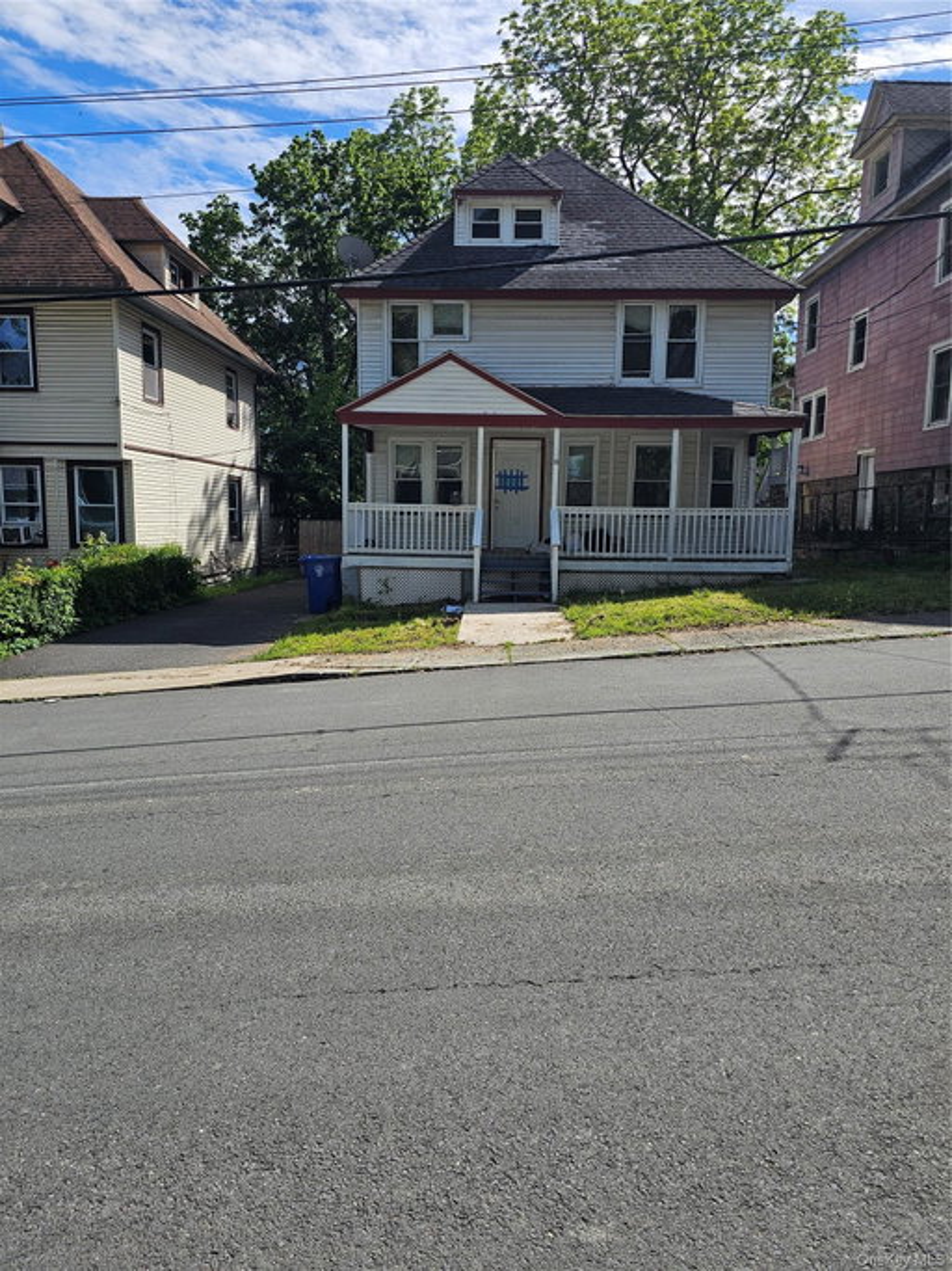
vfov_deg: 73.9
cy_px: 636
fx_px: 844
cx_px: 476
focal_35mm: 23
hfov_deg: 58.9
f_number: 1.7
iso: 10
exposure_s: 1/771
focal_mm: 6.3
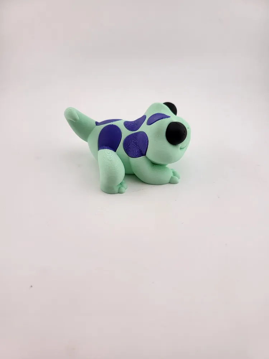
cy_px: 180
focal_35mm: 24
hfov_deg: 56.8
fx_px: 249
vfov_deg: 71.6
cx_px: 134
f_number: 1.8
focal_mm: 5
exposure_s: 1/634
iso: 40
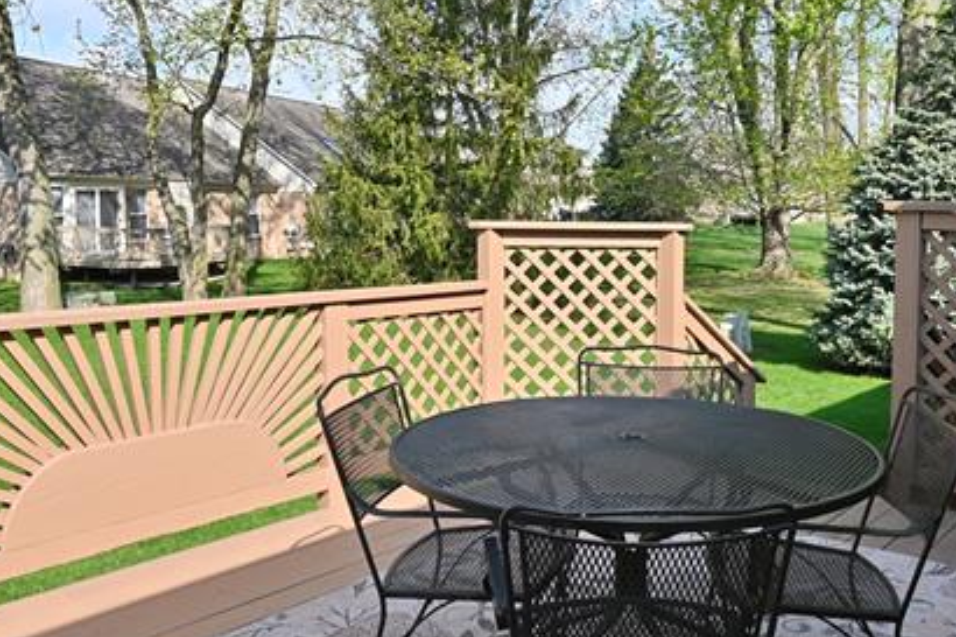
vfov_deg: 37.7
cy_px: 261
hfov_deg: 54.1
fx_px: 929
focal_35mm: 35
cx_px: 567
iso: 110
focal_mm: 14
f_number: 10
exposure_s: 1/200
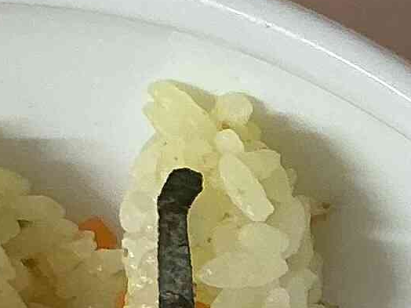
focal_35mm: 223
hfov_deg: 8.0
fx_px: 2648
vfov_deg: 6.6
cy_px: 447
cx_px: 1108
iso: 50
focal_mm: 3
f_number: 1.8
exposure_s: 1/60
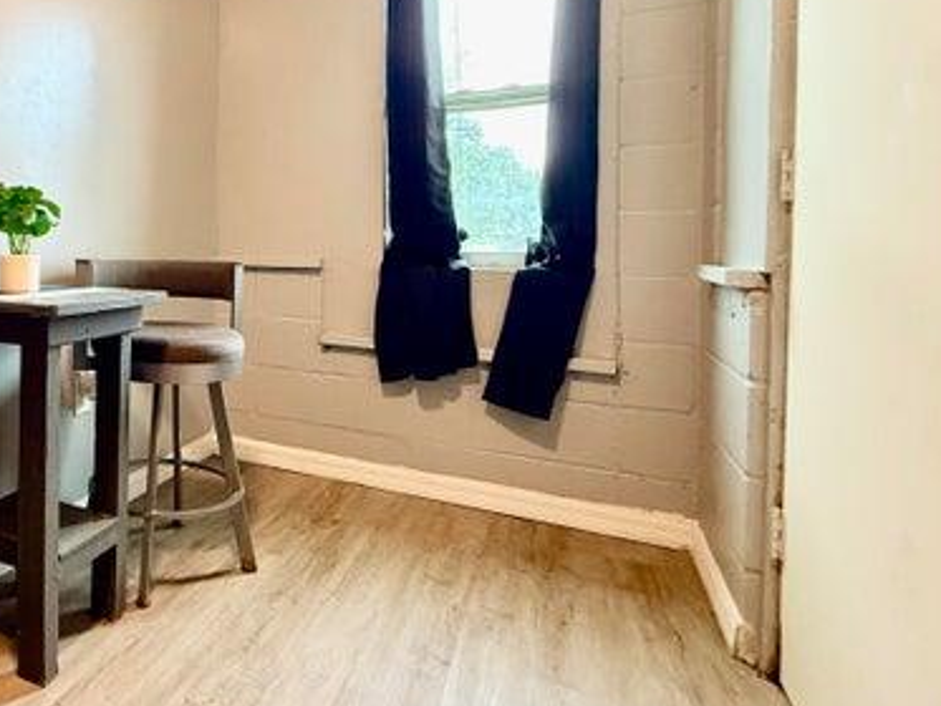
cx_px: 161
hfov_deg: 64.0
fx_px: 653
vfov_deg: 55.8
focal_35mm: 24
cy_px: 245
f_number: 2.2
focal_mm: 2.22
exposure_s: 1/60
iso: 500
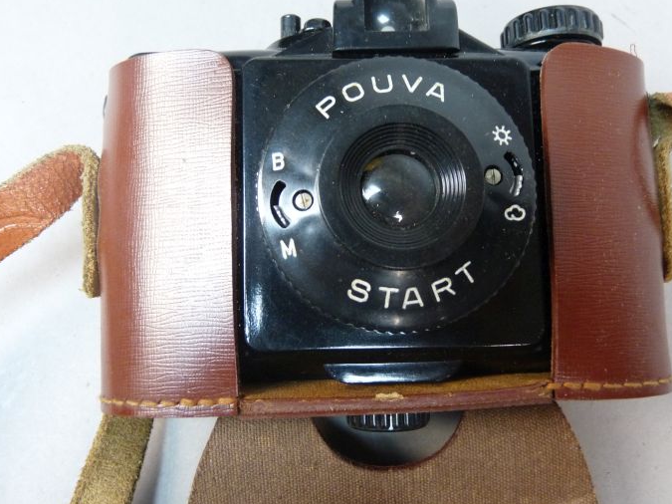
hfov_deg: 56.8
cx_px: 356
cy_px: 223
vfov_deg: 44.1
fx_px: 621
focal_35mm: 32
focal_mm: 4.8
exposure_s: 1/20
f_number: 2.8
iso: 400
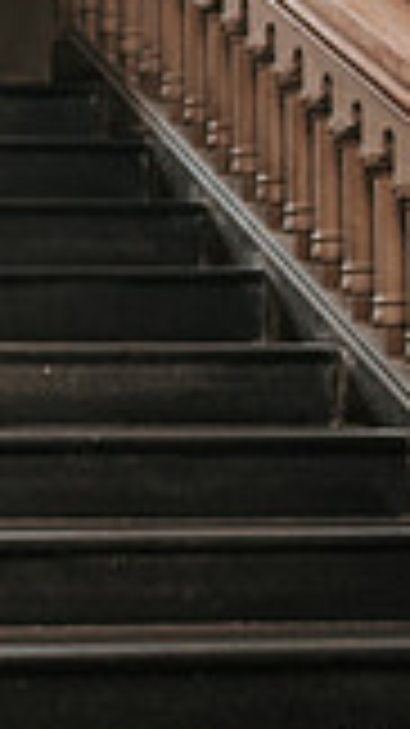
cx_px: -728
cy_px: 226
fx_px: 2651
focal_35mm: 137
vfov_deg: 15.6
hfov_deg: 7.9
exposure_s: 1/200
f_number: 3.2
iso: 1000
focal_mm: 35
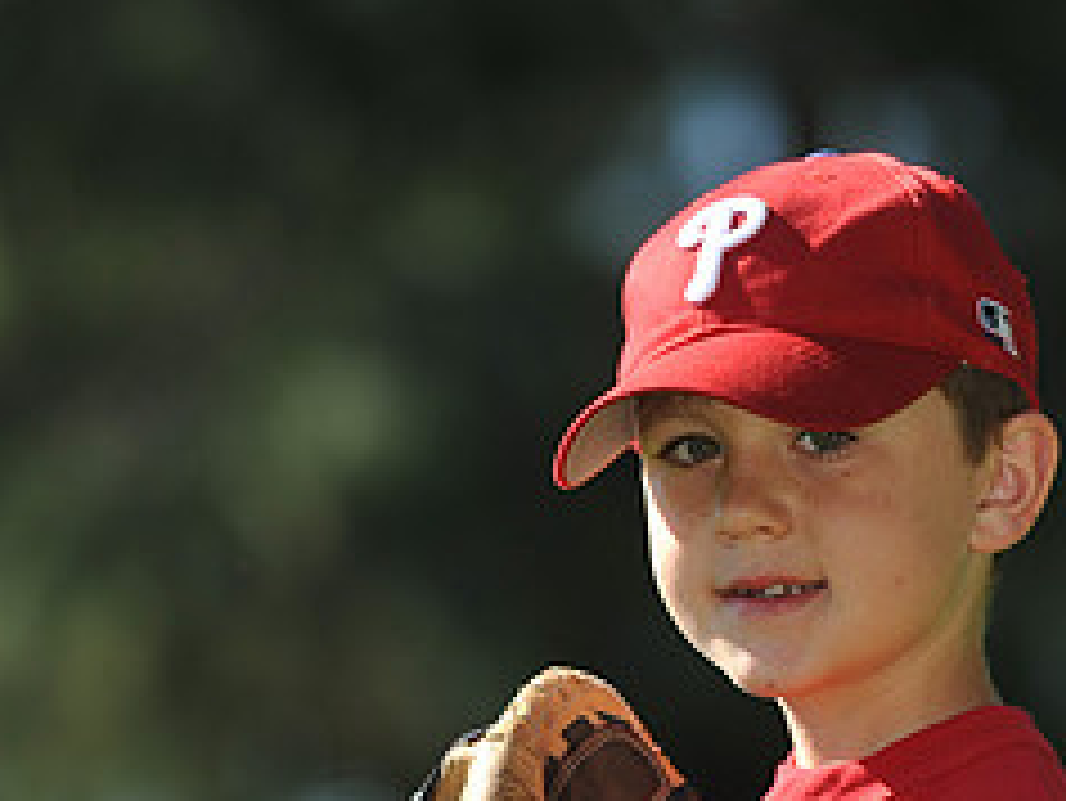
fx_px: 12663
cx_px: 720
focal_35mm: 411
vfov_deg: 3.6
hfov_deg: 4.8
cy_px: 994
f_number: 4
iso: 200
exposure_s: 1/1250
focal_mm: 175
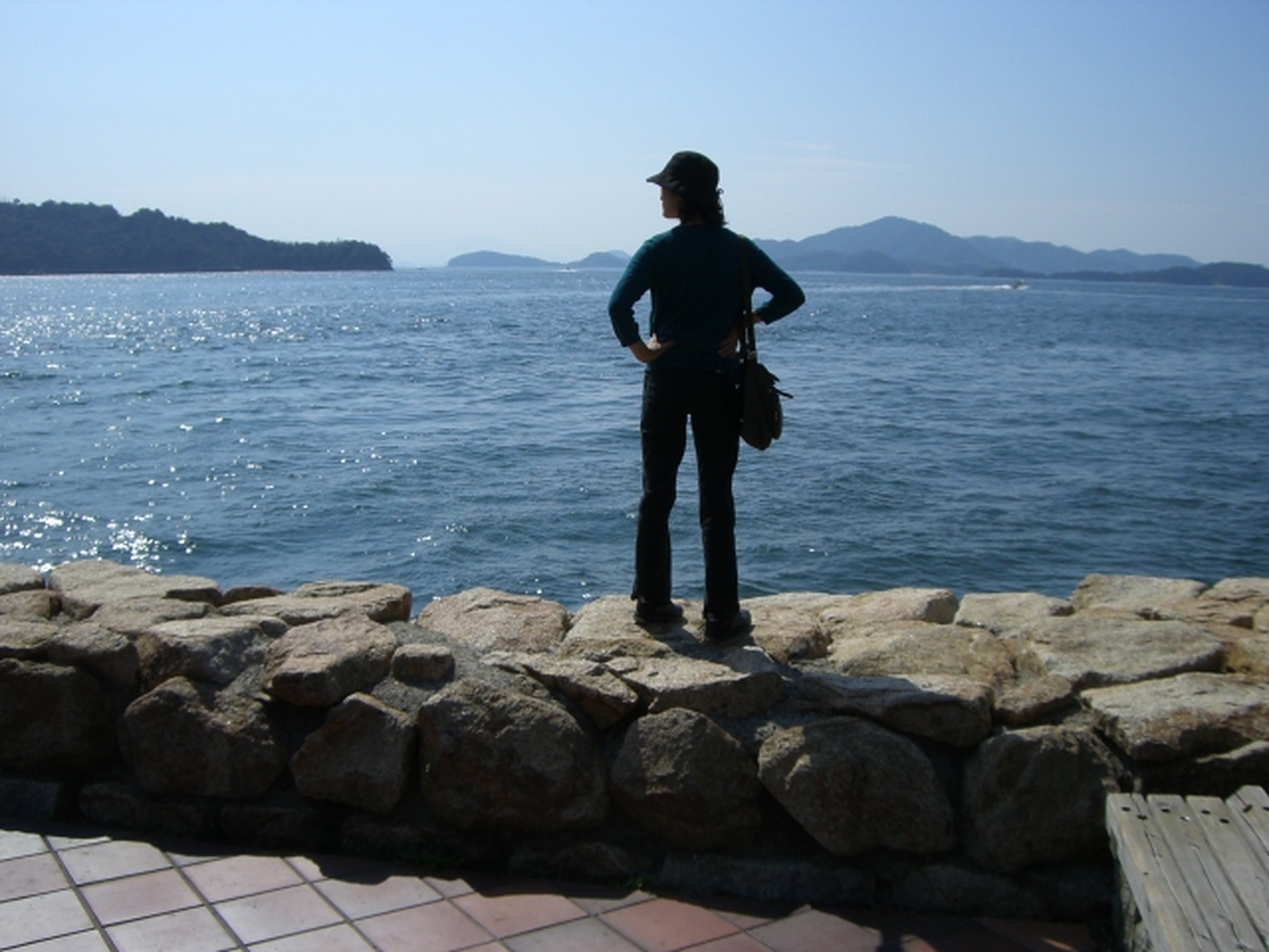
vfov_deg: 37.7
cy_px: 476
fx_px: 1393
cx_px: 634
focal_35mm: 38
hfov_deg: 49.0
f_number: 4.3
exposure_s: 1/1600
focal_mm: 6.2
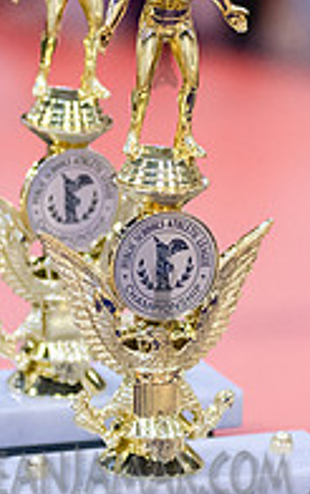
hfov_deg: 5.5
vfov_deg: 8.7
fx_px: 3248
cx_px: 161
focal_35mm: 241
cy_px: 44
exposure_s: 1/400
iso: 4000
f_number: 3.5
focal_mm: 80
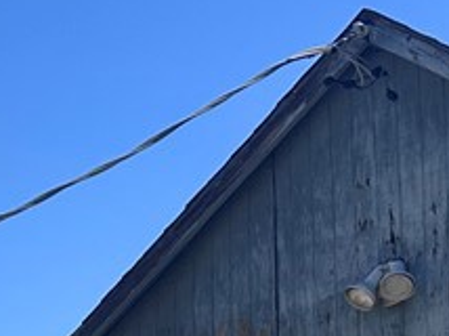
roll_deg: +0.5
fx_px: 1490
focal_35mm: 115
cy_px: 609
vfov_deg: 11.8
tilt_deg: -0.3
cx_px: -260
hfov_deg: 15.5
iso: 80
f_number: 1.78
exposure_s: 1/5000
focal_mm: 6.86
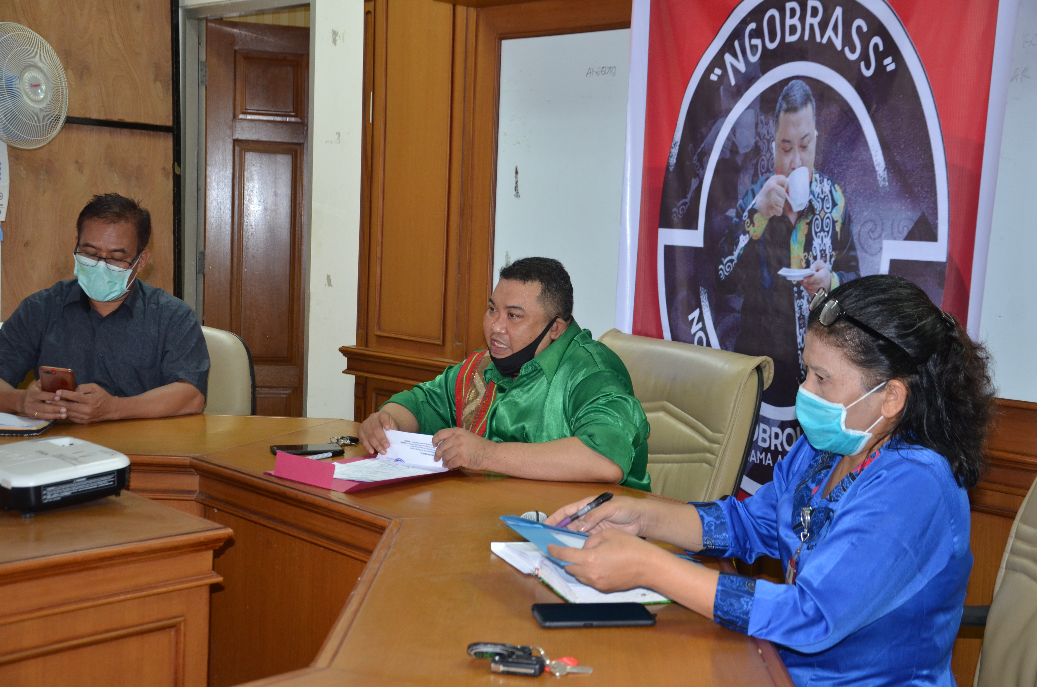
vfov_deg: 29.7
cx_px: 518
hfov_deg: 43.7
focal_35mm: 45
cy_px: 344
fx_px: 1294
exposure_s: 1/60
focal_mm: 30
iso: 800
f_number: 4.2
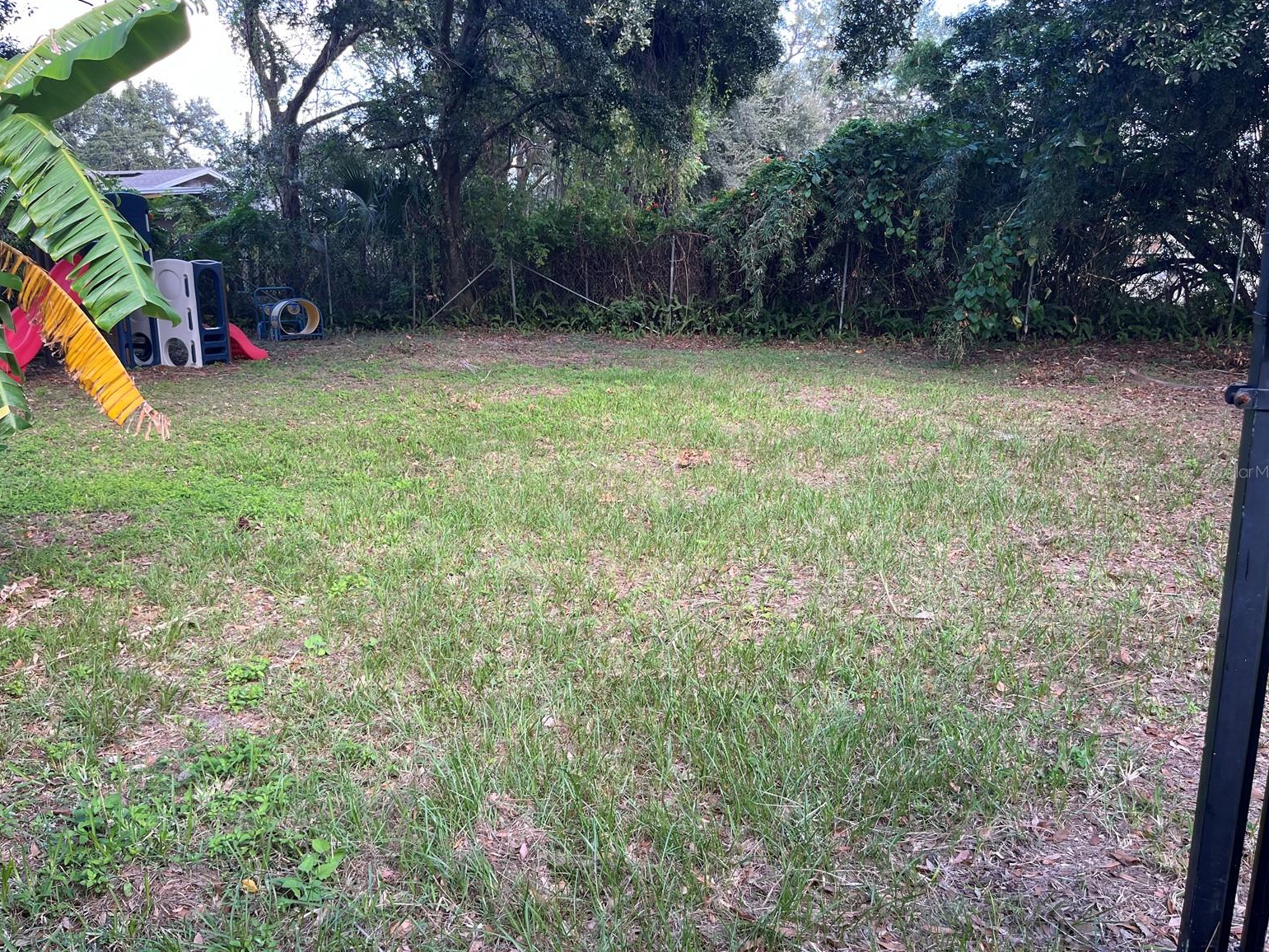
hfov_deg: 65.3
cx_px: 629
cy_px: 471
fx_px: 990
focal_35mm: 27
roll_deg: +0.2
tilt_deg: -11.9
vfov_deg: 51.4
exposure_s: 1/122
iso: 40
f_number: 1.6
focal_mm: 5.1
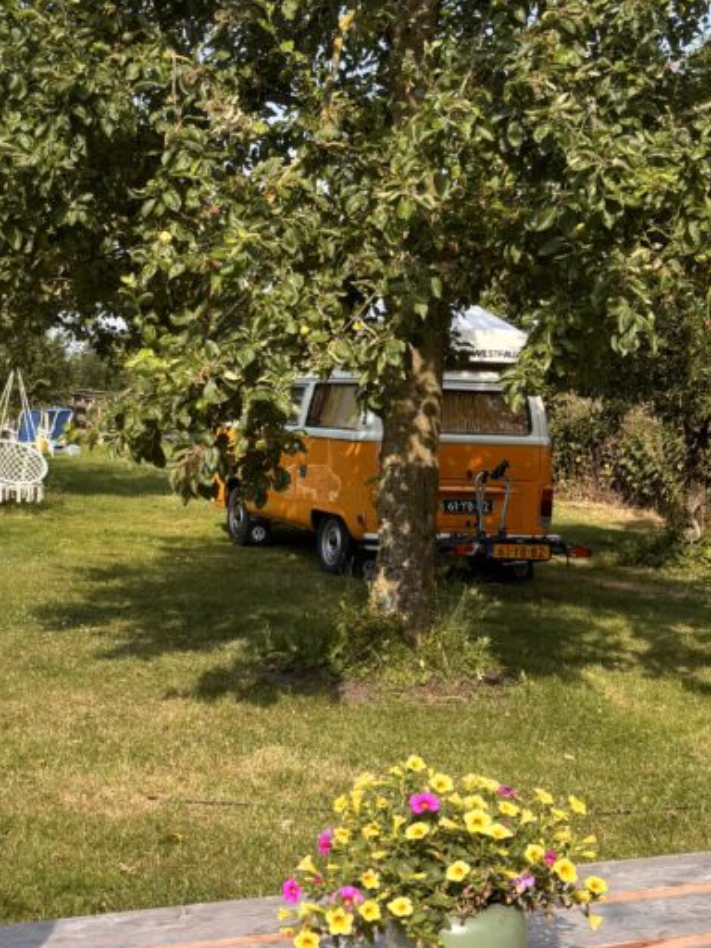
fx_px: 1424
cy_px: 459
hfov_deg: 27.6
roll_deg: -3.1
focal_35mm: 52
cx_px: 161
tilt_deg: -4.5
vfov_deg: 36.8
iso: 50
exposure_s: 1/1695
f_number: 1.6
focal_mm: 5.96
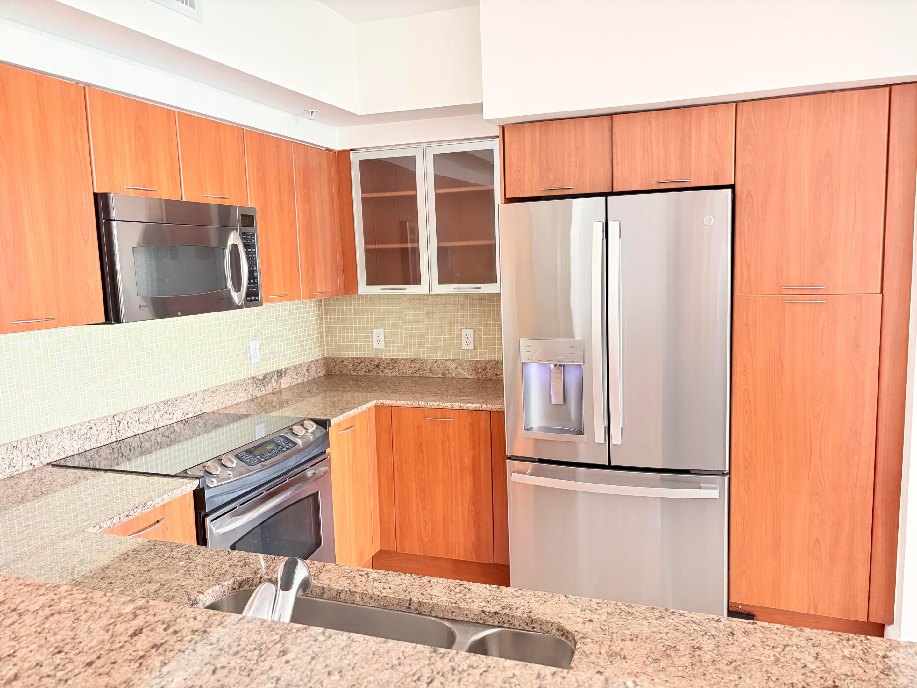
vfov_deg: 53.1
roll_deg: +1.5
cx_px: 458
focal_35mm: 26
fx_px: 689
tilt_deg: -6.7
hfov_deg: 67.3
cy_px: 344
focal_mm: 5.96
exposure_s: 1/60
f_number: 1.6
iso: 250
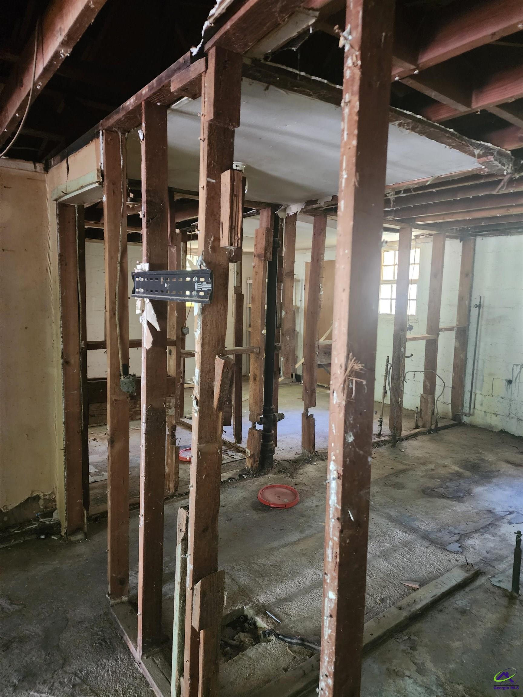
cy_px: 348
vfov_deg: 73.9
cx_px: 262
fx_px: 463
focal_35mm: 23
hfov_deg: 58.9
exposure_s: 1/24
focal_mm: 6.4
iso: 500
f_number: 1.8
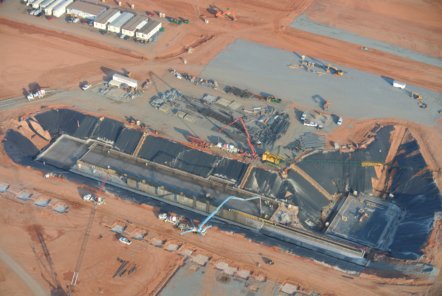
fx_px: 996
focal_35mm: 81
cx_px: 221
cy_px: 148
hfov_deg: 25.0
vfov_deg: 16.9
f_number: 4.5
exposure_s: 1/320
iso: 100
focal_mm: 30
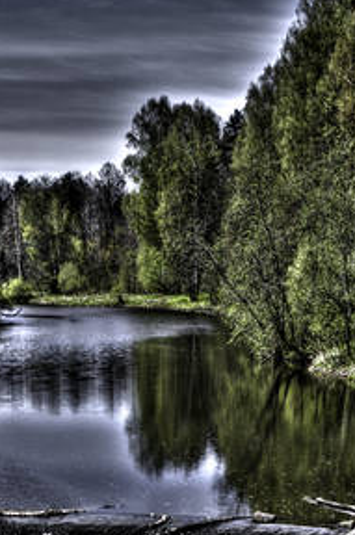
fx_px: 1039
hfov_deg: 19.3
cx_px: 98
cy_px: 349
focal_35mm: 70
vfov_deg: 28.7
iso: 200
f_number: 9
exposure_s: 1/500
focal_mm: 28
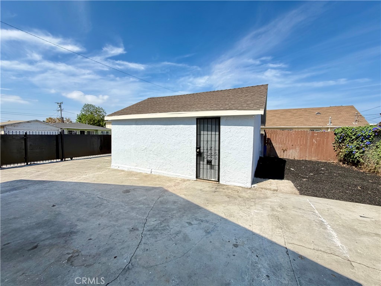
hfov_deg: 102.1
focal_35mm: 14
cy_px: 143
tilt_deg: -4.7
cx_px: 190
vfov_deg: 85.7
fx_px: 154
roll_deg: -0.9
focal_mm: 2.22
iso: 40
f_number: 2.2
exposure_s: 1/607
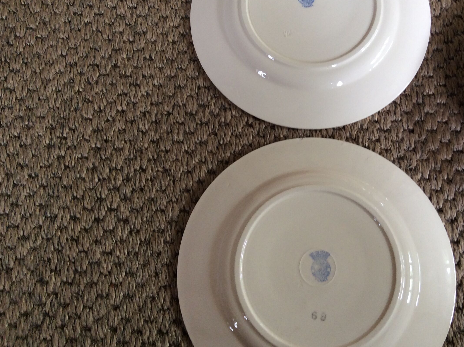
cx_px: 278
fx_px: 522
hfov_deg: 47.6
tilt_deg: -74.7
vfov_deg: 36.7
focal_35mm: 39
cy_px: 153
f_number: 2.4
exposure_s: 1/25
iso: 64
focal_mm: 3.3
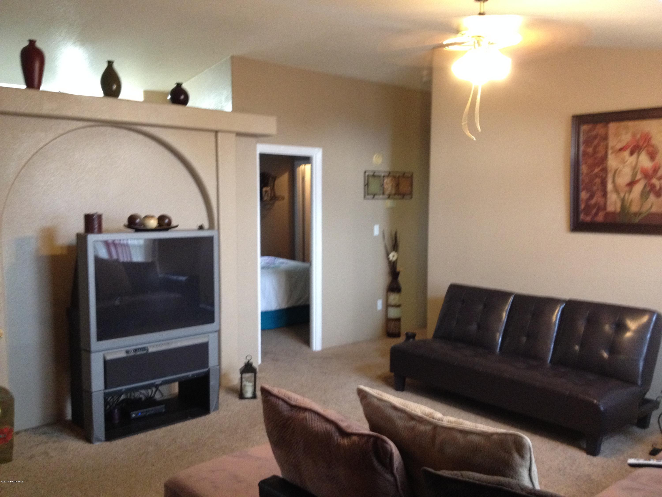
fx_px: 669
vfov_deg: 40.7
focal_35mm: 35
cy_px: 248
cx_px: 331
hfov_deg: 52.6
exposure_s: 1/20
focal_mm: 4.28
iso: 320
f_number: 2.4
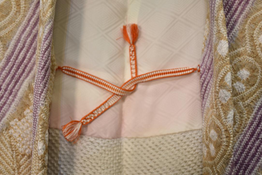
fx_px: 415
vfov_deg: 23.8
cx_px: 131
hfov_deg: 35.0
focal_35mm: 57
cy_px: 88
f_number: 4.2
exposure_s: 1/80
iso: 400
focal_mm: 38
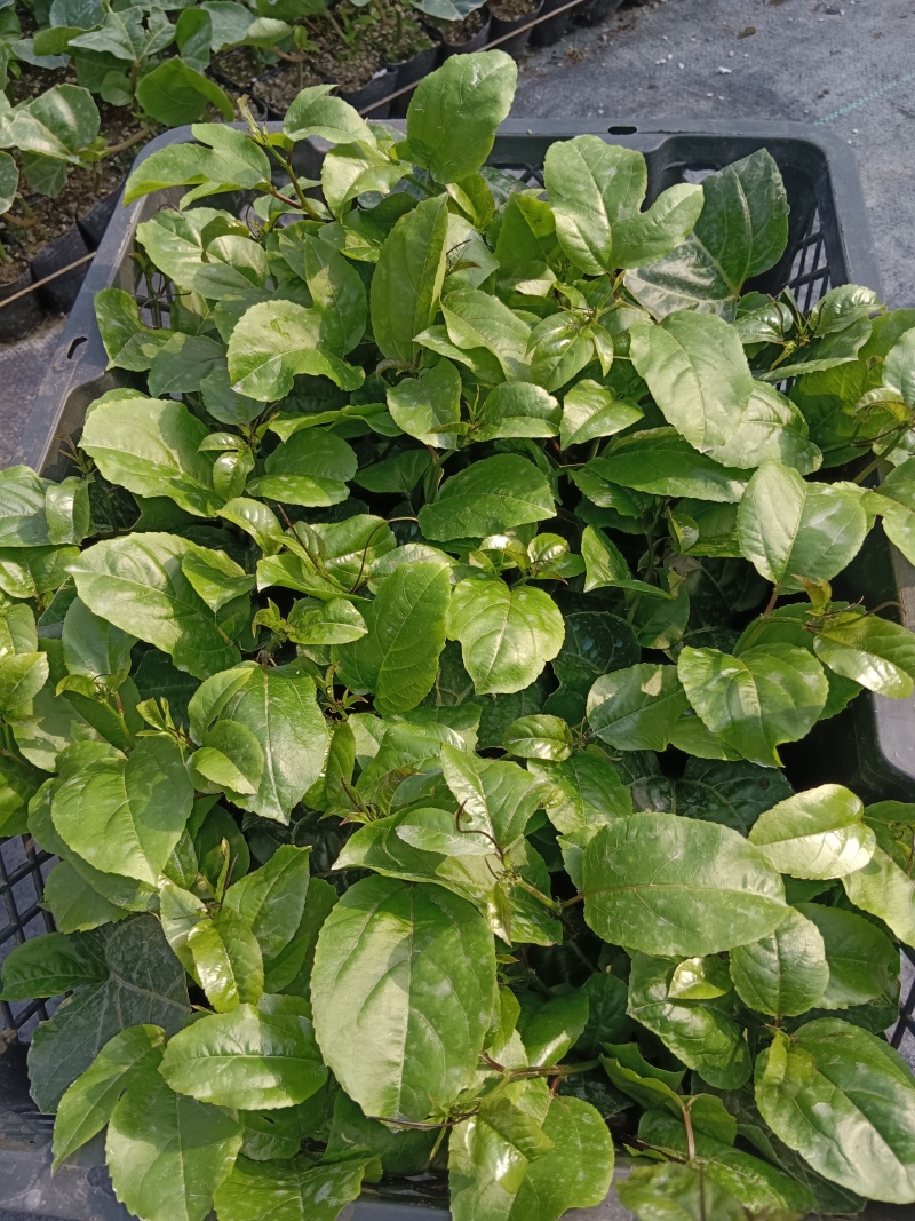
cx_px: 458
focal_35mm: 26
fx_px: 917
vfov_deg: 67.3
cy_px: 610
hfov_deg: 53.1
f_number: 1.8
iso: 100
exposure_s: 1/227
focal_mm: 3.96
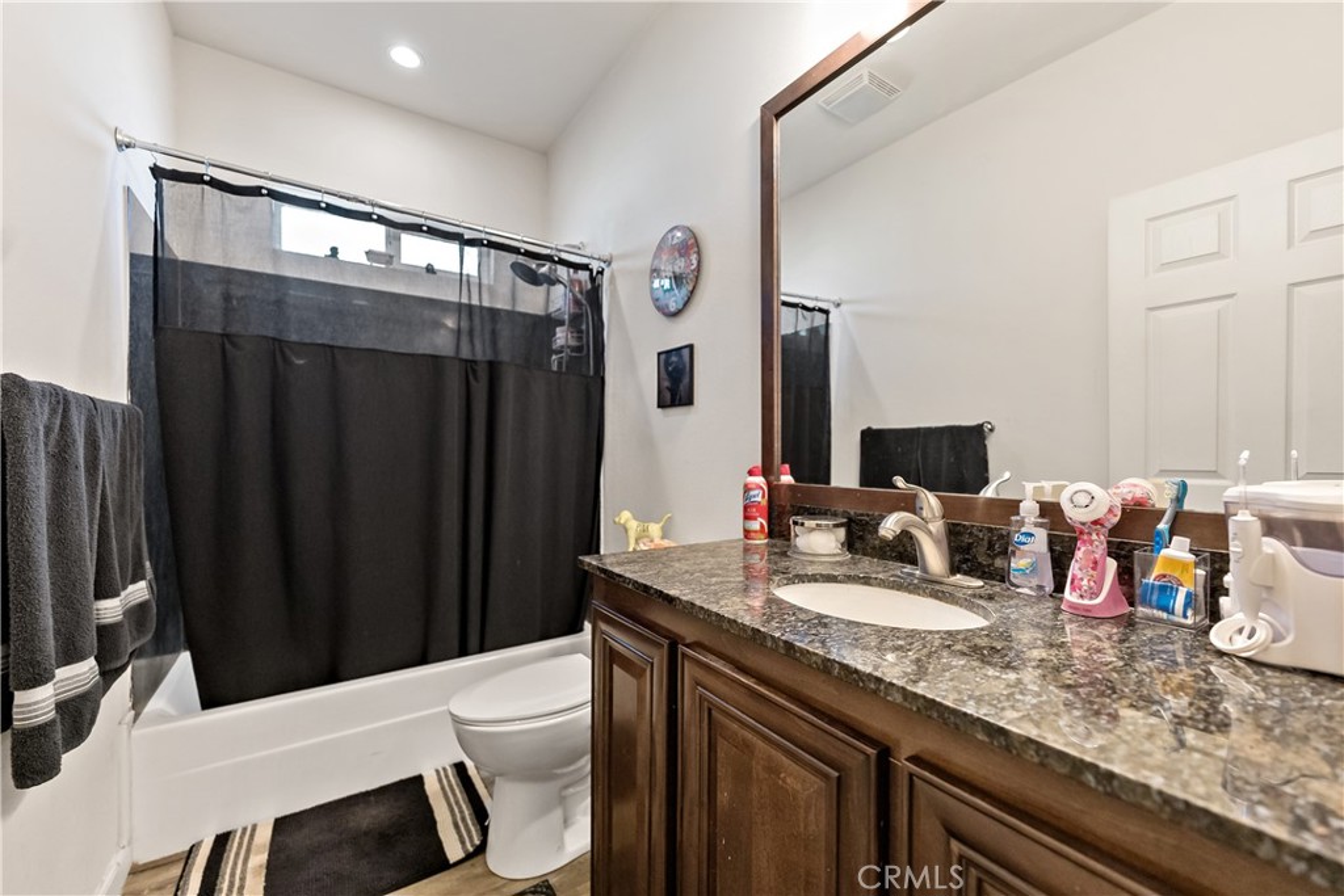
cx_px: 672
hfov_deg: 104.2
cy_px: 448
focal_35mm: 14
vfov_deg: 81.2
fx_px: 523
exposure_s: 1/160
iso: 1600
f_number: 2.8
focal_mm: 14
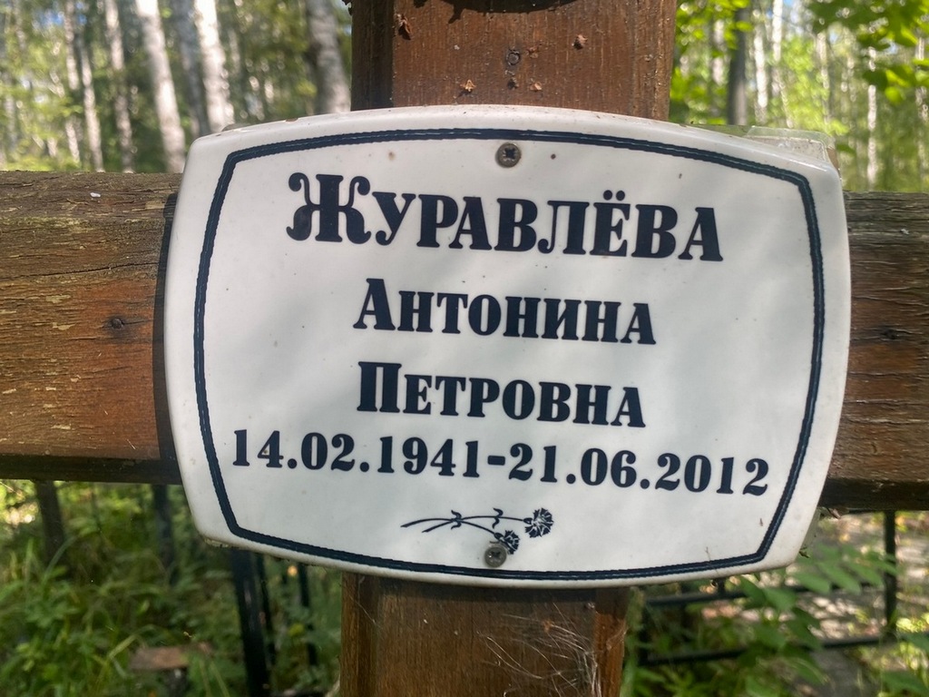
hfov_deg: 67.3
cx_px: 464
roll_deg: +2.7
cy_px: 348
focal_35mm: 26
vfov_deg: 53.1
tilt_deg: -17.1
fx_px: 698
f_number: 1.8
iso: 32
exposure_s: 1/131
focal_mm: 4.25
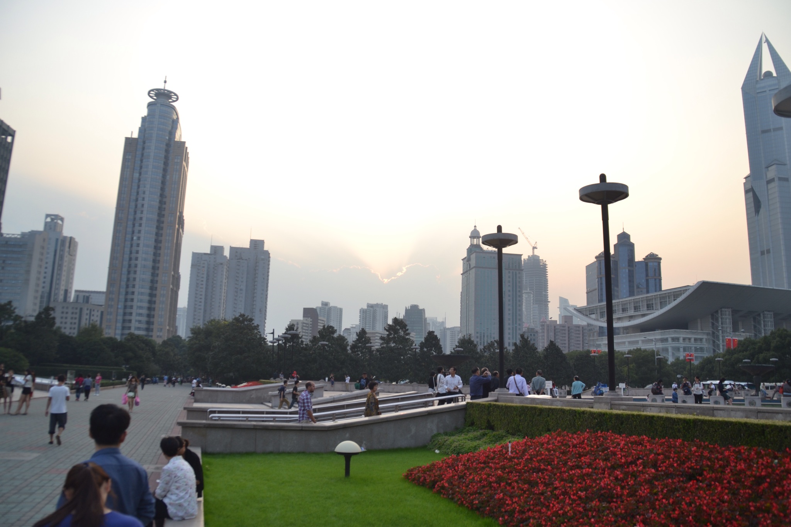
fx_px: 593
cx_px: 396
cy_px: 264
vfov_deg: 47.9
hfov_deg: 67.4
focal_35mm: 27
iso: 100
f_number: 5.6
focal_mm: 18
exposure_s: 1/125
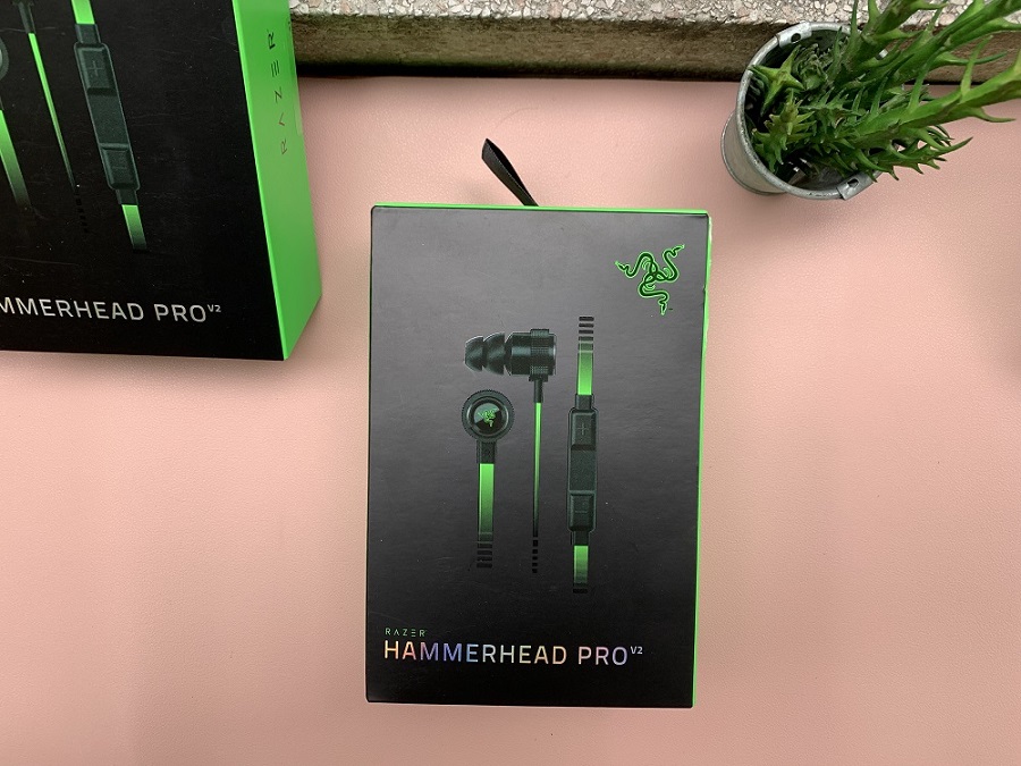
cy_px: 383
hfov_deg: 67.3
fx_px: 767
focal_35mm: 26
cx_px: 510
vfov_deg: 53.1
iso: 32
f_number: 1.8
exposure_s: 1/122
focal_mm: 4.25
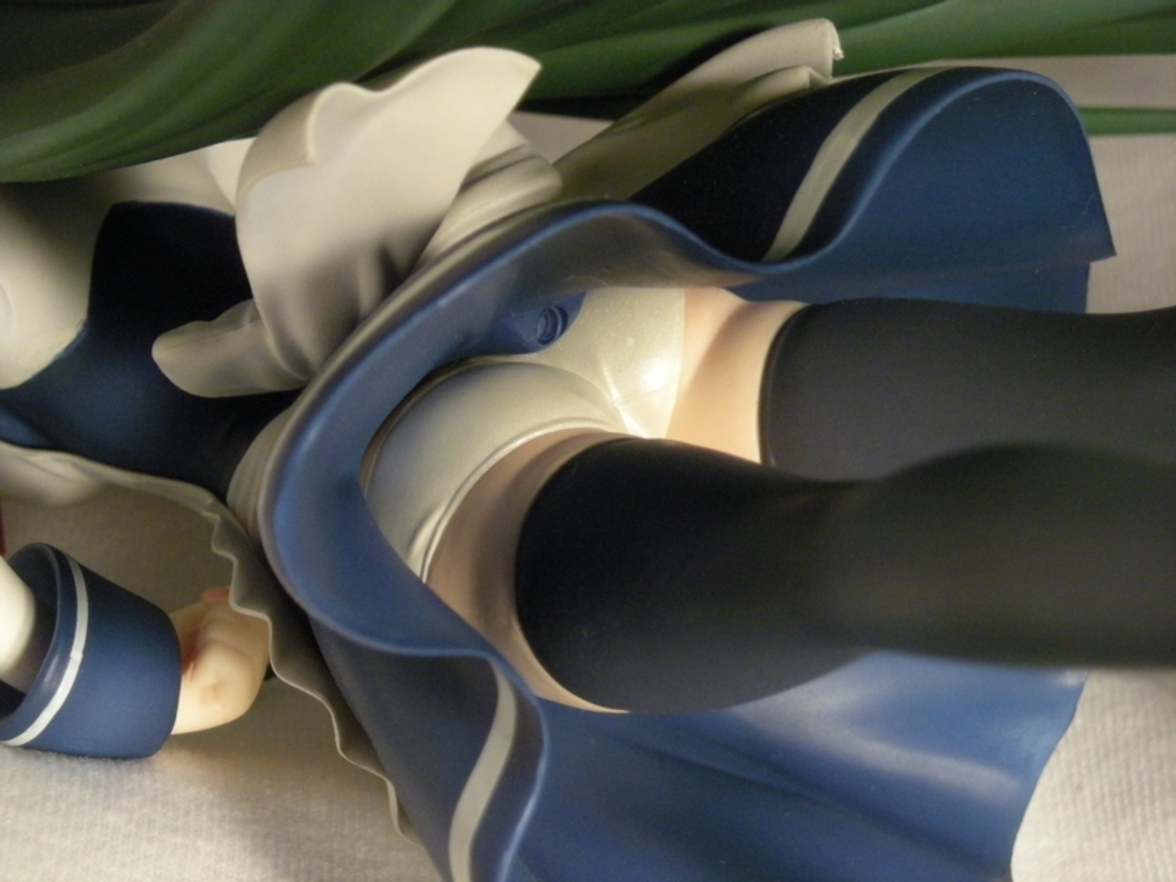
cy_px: 441
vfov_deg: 14.1
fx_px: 3567
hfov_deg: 18.7
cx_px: 588
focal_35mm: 105
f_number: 4.7
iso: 400
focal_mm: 17.1
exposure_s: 1/31
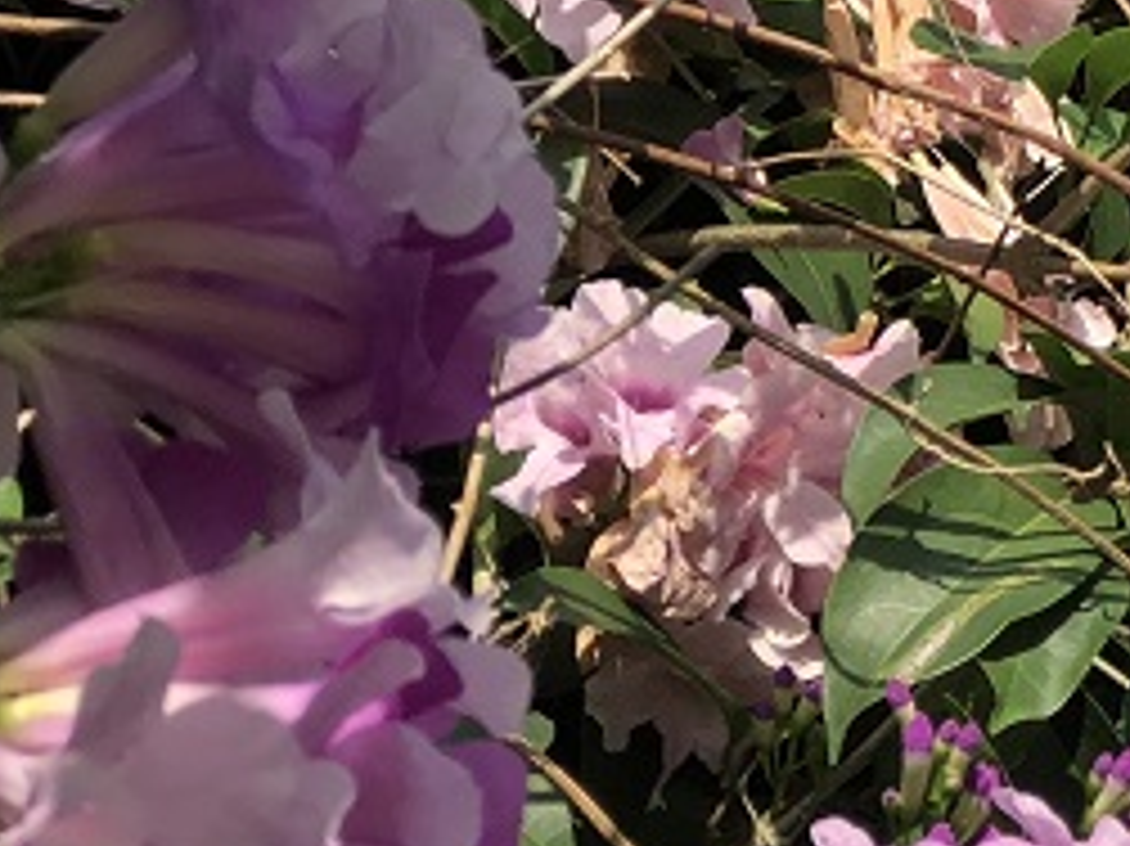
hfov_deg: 8.4
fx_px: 7407
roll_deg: +4.9
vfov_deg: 6.5
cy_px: -140
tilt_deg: +11.6
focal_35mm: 227
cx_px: 1985
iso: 20
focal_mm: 6.6
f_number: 2.8
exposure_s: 1/533
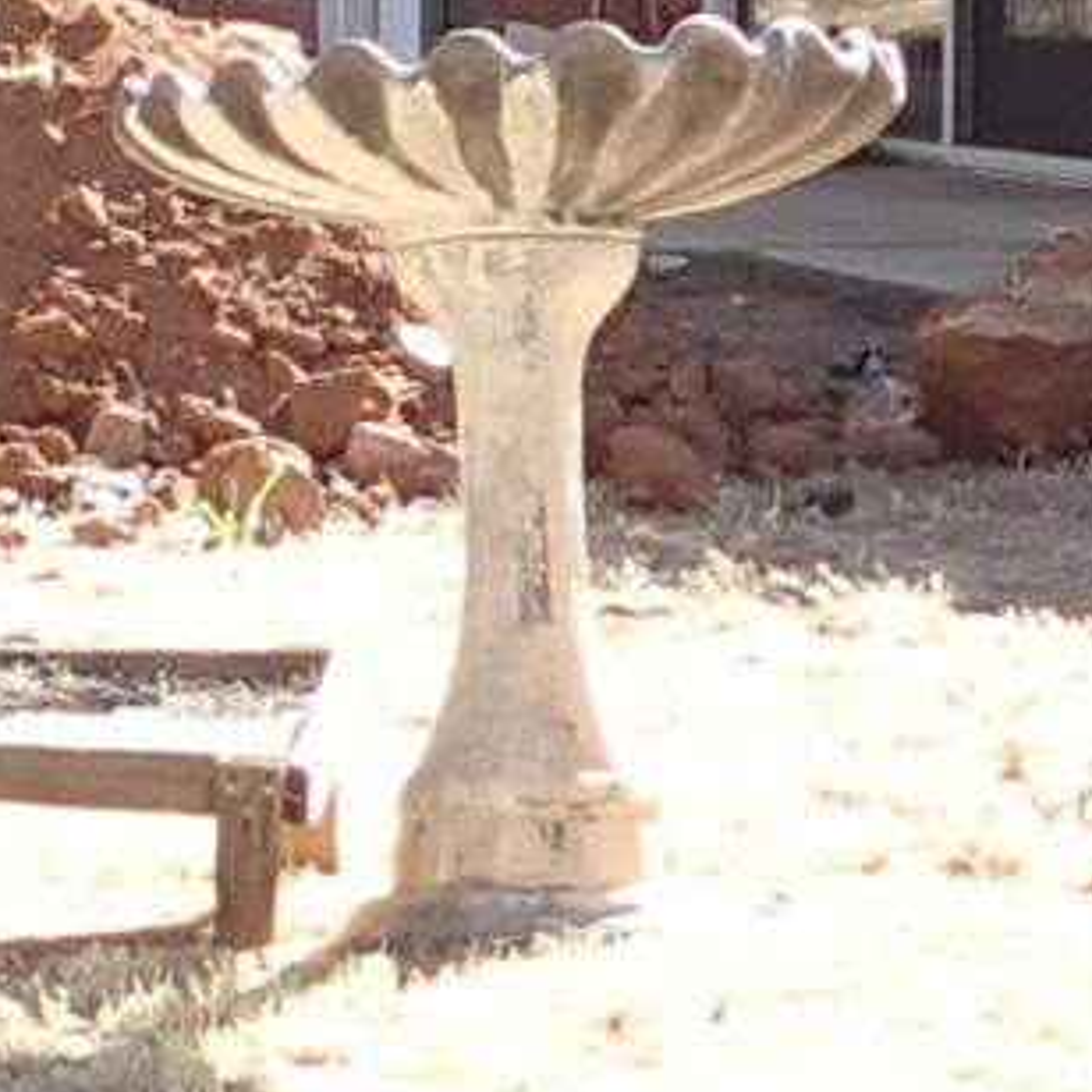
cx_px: 1159
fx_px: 7673
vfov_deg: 8.1
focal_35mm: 215
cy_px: 1234
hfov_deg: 8.1
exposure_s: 1/200
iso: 100
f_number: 2.8
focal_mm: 4.5
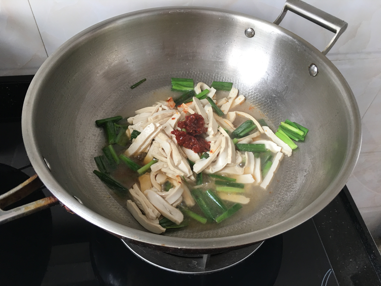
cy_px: 143
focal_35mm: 29
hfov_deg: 61.7
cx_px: 190
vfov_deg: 48.2
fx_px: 319
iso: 64
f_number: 2.2
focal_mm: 4.15
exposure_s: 1/33
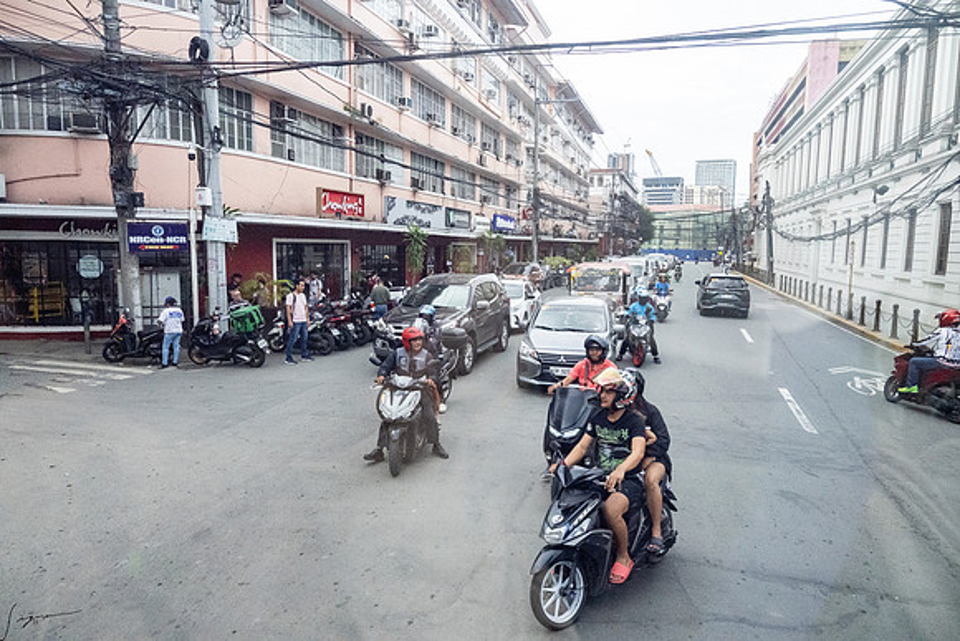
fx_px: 640
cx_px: 480
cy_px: 320
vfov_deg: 53.2
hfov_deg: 73.7
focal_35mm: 24
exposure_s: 1/500
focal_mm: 24
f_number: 8
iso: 9000
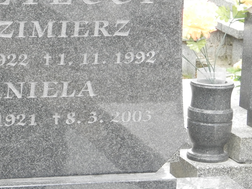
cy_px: 89
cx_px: 34
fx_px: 1041
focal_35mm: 143
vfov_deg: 10.4
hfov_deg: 13.7
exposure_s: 1/50
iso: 100
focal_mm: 14.6
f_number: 4.2
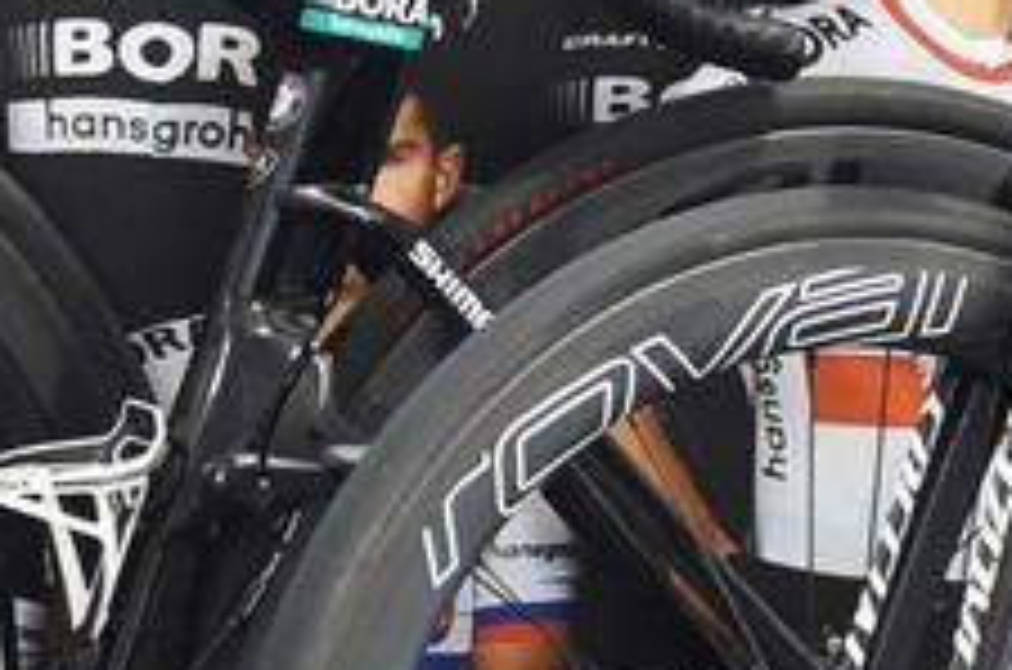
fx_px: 10996
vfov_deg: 3.5
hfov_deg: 5.3
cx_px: 747
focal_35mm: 392
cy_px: 537
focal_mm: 86
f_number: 3.5
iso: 12800
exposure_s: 1/400
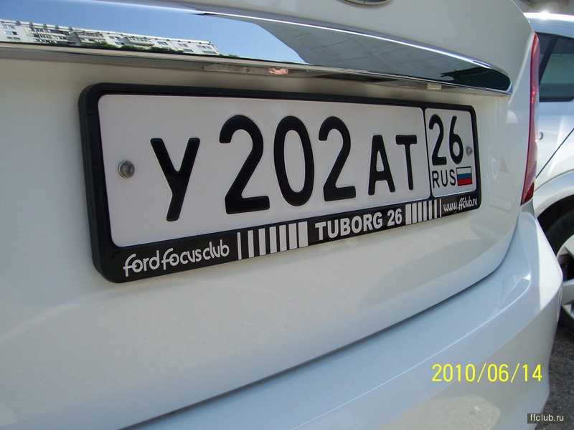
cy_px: 215
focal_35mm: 34
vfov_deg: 41.8
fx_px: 564
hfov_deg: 54.0
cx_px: 287
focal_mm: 5.6
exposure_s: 1/250
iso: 80
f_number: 5.6
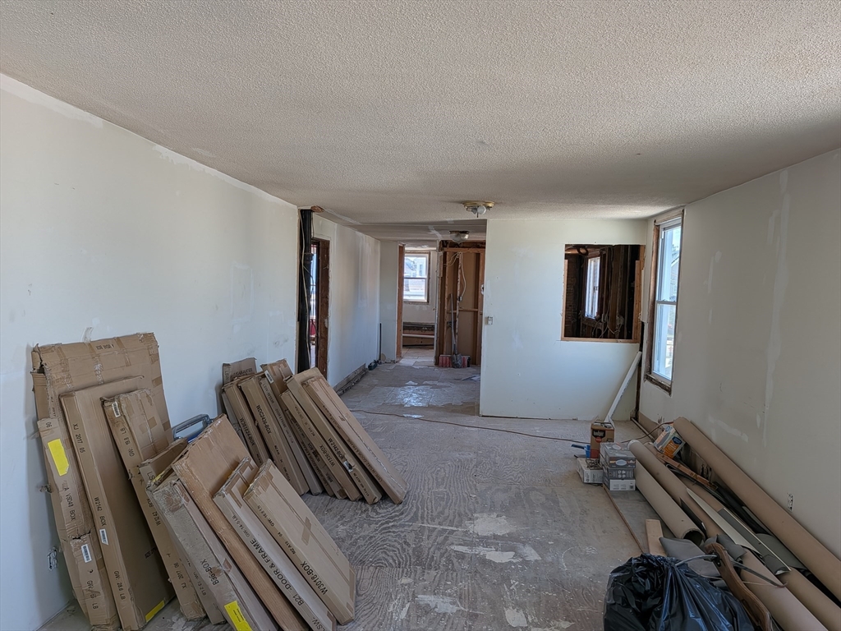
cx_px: 420
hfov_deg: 71.6
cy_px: 316
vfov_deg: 56.8
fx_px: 583
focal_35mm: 24
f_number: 1.7
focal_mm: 4.53
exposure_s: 1/647
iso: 34
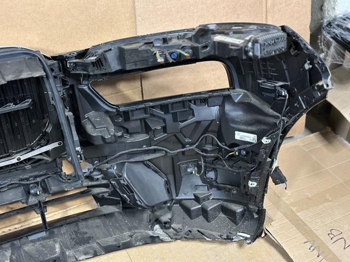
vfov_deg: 30.2
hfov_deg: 39.7
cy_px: 131
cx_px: 175
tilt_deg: -34.3
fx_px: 485
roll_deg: -0.7
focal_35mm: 48
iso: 500
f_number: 1.78
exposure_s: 1/33
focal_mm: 6.86
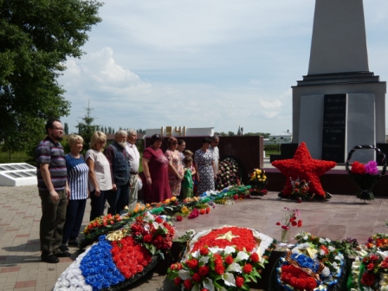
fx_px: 426
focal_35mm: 38
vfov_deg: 37.7
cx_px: 194
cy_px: 146
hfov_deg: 49.0
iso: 80
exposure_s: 1/1000
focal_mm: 6.8
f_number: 4
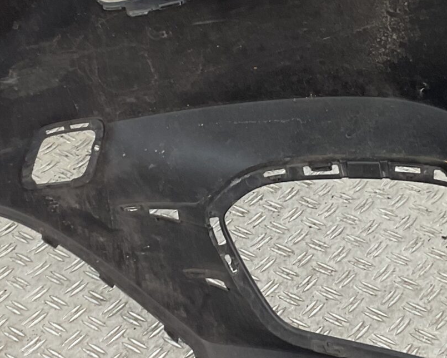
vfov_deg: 17.1
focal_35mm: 90
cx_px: 265
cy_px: 146
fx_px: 1191
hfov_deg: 21.2
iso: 32
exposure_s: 1/120
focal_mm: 3
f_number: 1.8
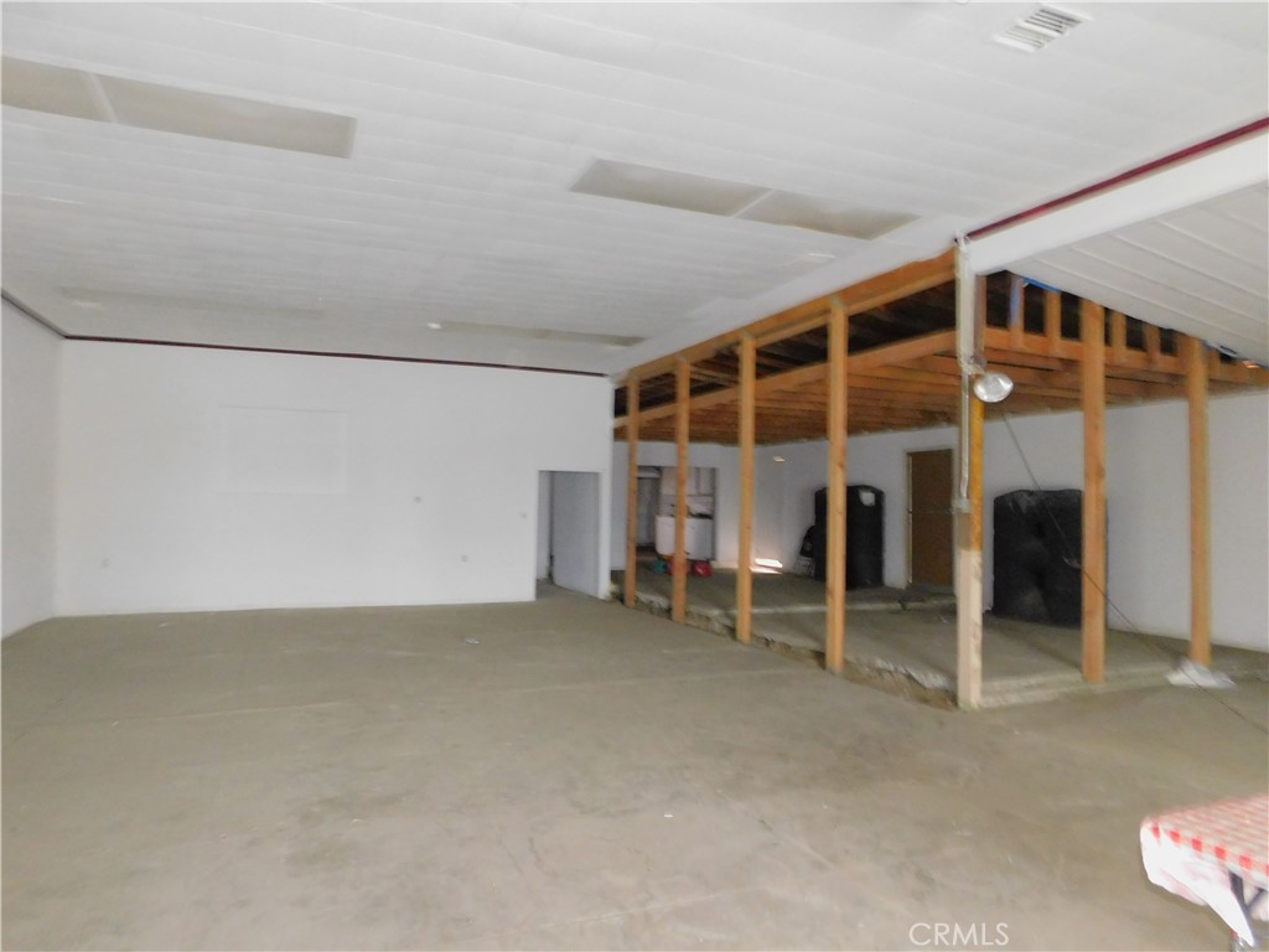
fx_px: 843
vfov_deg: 58.9
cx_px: 634
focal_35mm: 23
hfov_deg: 73.9
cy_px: 476
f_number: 3
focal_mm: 4
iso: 800
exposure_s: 1/2
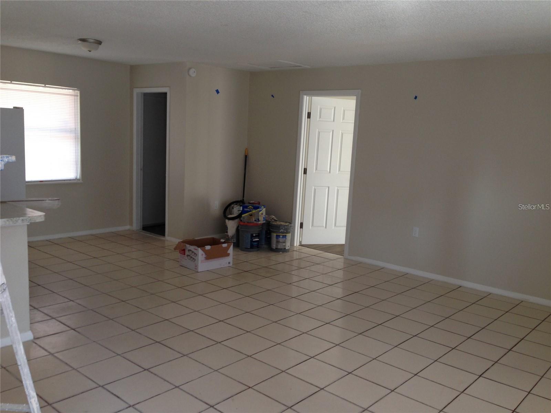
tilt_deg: -6.1
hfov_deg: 55.4
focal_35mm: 33
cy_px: 206
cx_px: 276
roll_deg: -1.7
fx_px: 525
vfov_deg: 42.9
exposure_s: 1/24
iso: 50
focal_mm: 4.12
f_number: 2.4
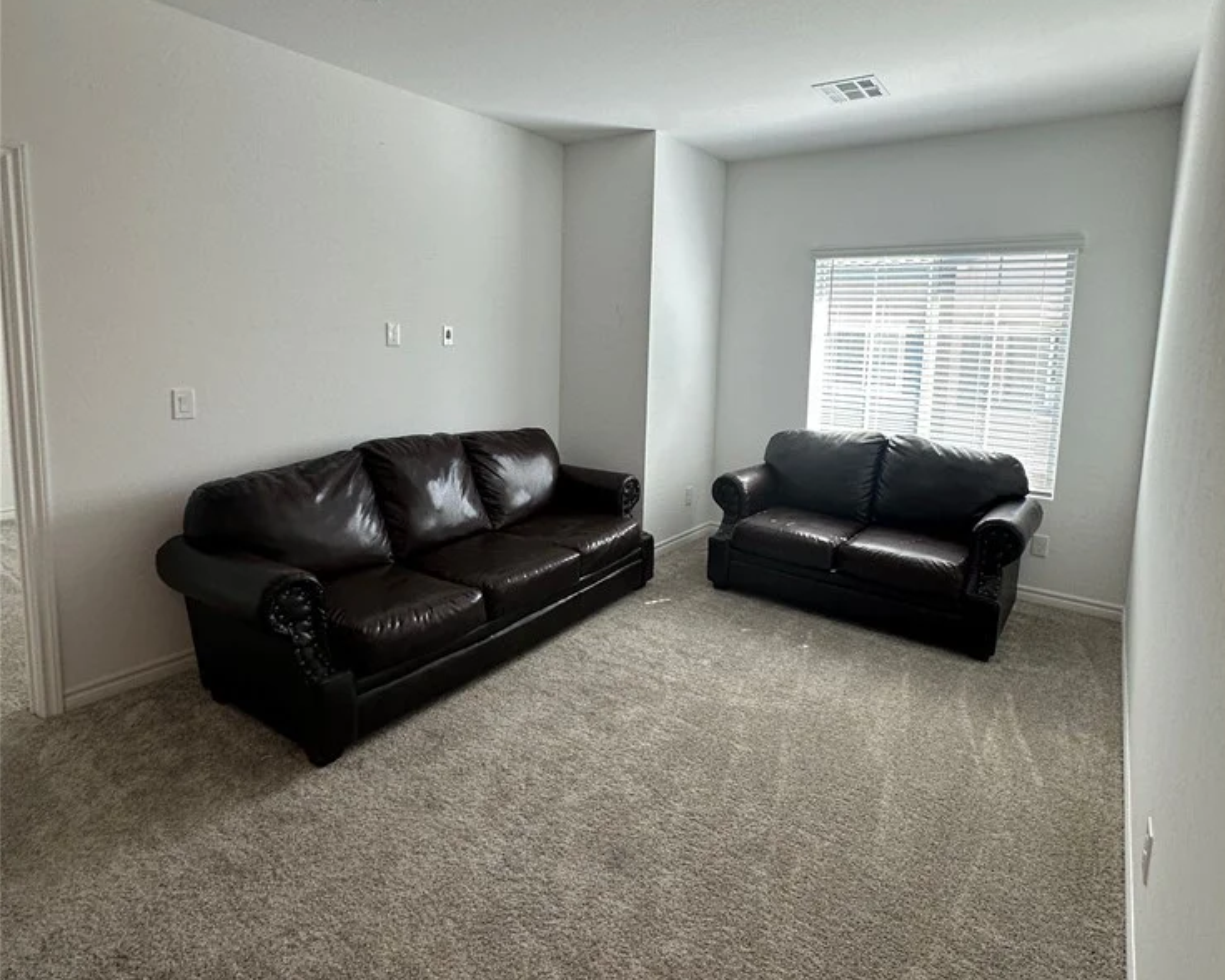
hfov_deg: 83.2
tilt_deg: -5.3
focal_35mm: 19
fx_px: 689
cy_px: 408
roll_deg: -1.4
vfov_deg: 70.3
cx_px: 637
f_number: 2.2
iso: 80
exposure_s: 1/120
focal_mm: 2.22
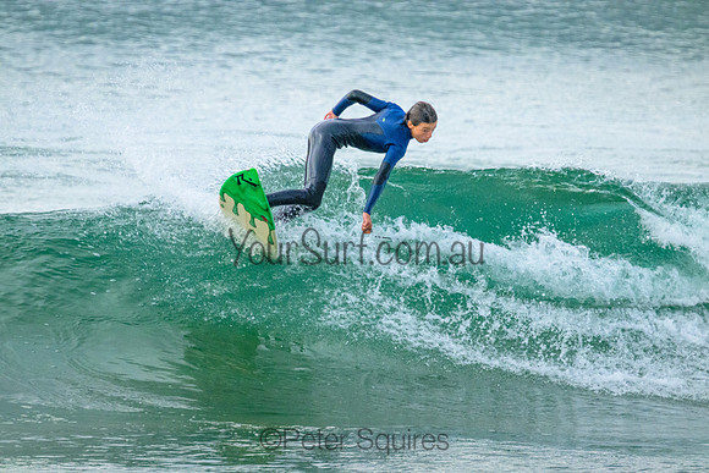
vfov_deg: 1.7
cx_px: 354
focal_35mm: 800
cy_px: 236
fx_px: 15759
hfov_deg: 2.6
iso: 7200
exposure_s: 1/1000
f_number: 11
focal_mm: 800
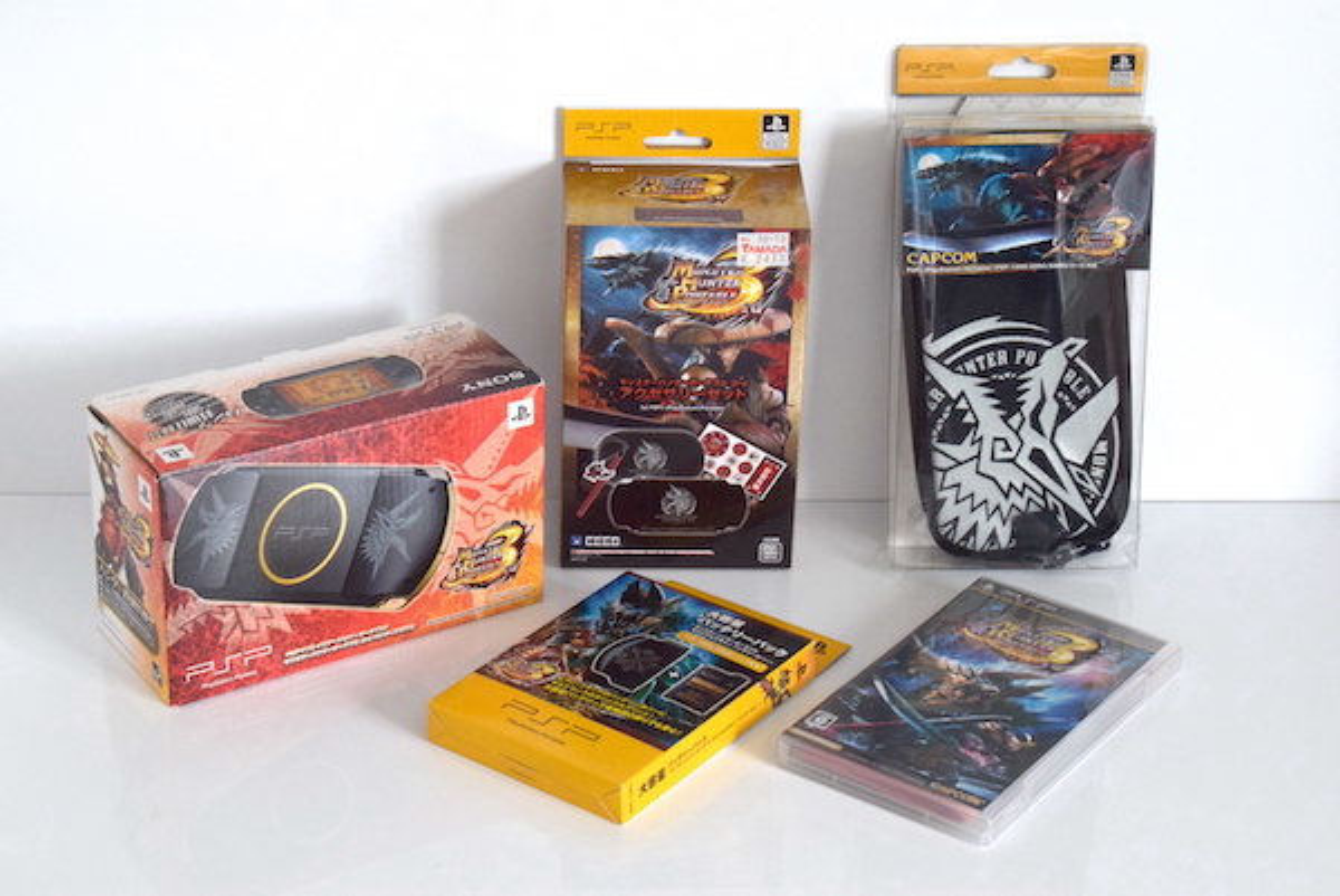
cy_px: 448
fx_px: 3073
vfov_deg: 16.6
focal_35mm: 82
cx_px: 670
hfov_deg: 24.6
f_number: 13
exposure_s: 1/20
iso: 1600
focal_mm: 55
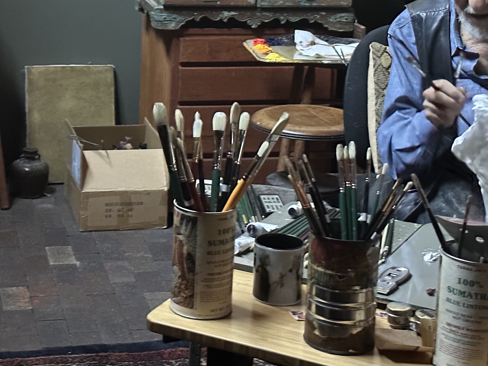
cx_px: 125
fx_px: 1198
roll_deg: -2.1
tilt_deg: -10.7
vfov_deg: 17.2
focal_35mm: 85
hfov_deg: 22.8
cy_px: 50
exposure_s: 1/19
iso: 800
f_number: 1.78
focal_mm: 6.86
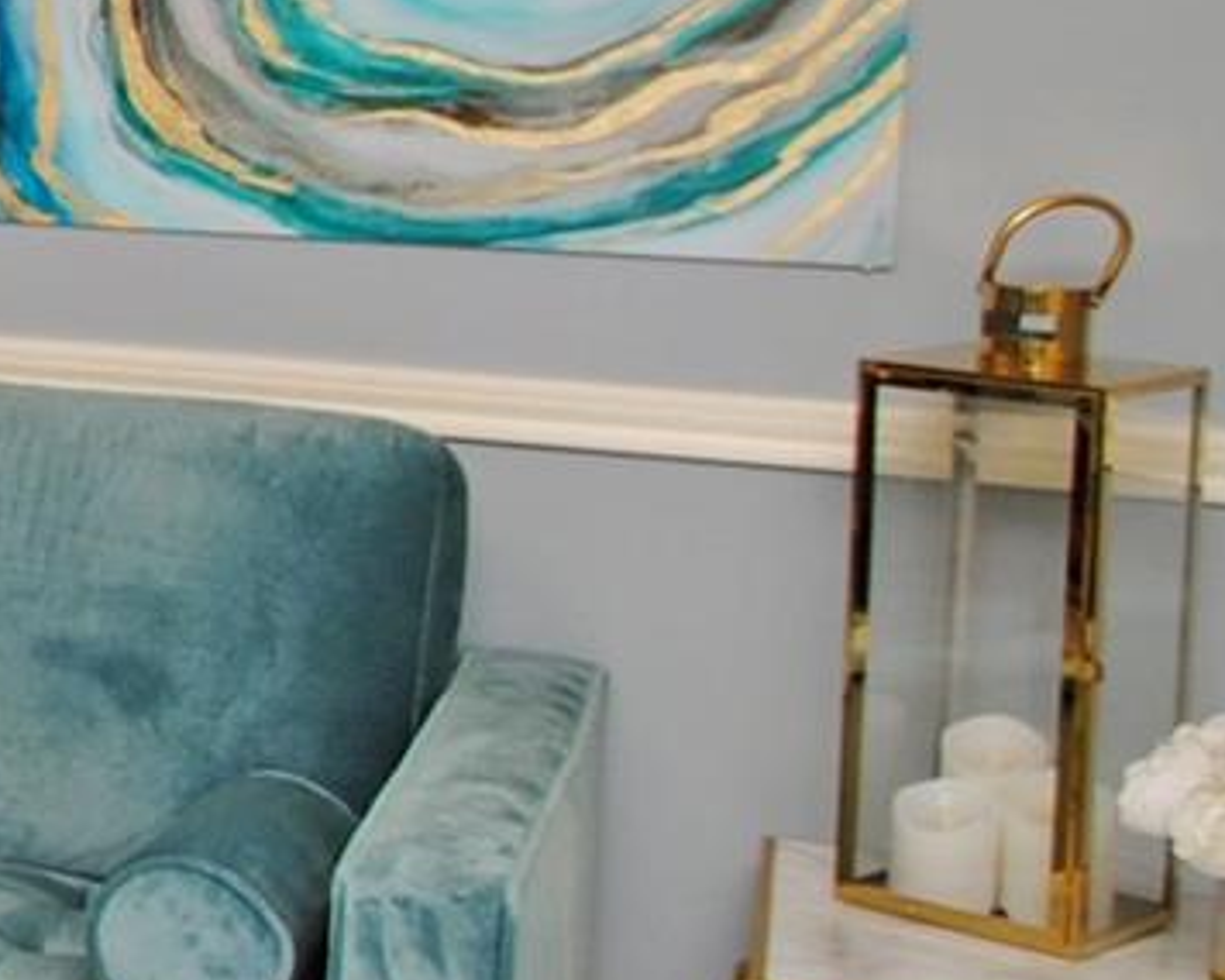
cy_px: 134
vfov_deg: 18.7
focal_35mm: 81
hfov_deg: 16.8
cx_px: -1304
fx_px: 2937
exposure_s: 1/60
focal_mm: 10
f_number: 4
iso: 200
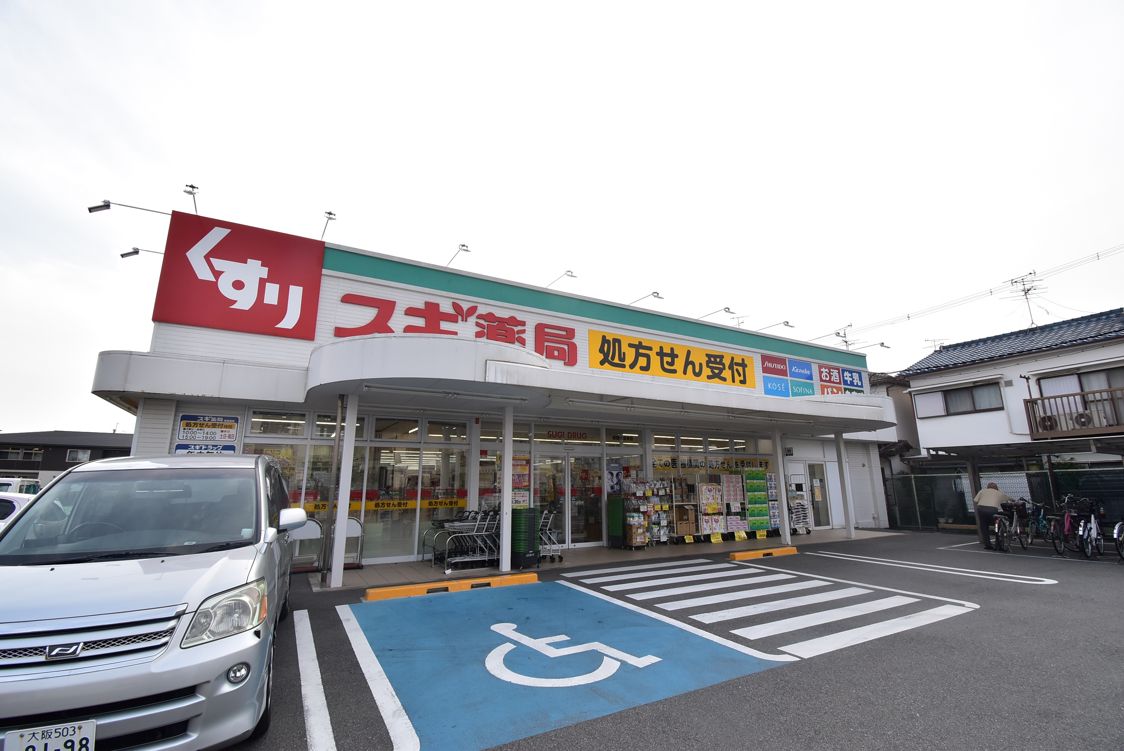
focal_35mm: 15
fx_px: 469
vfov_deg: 77.4
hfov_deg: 100.3
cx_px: 562
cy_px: 376
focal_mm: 10
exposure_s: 1/250
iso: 400
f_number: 10
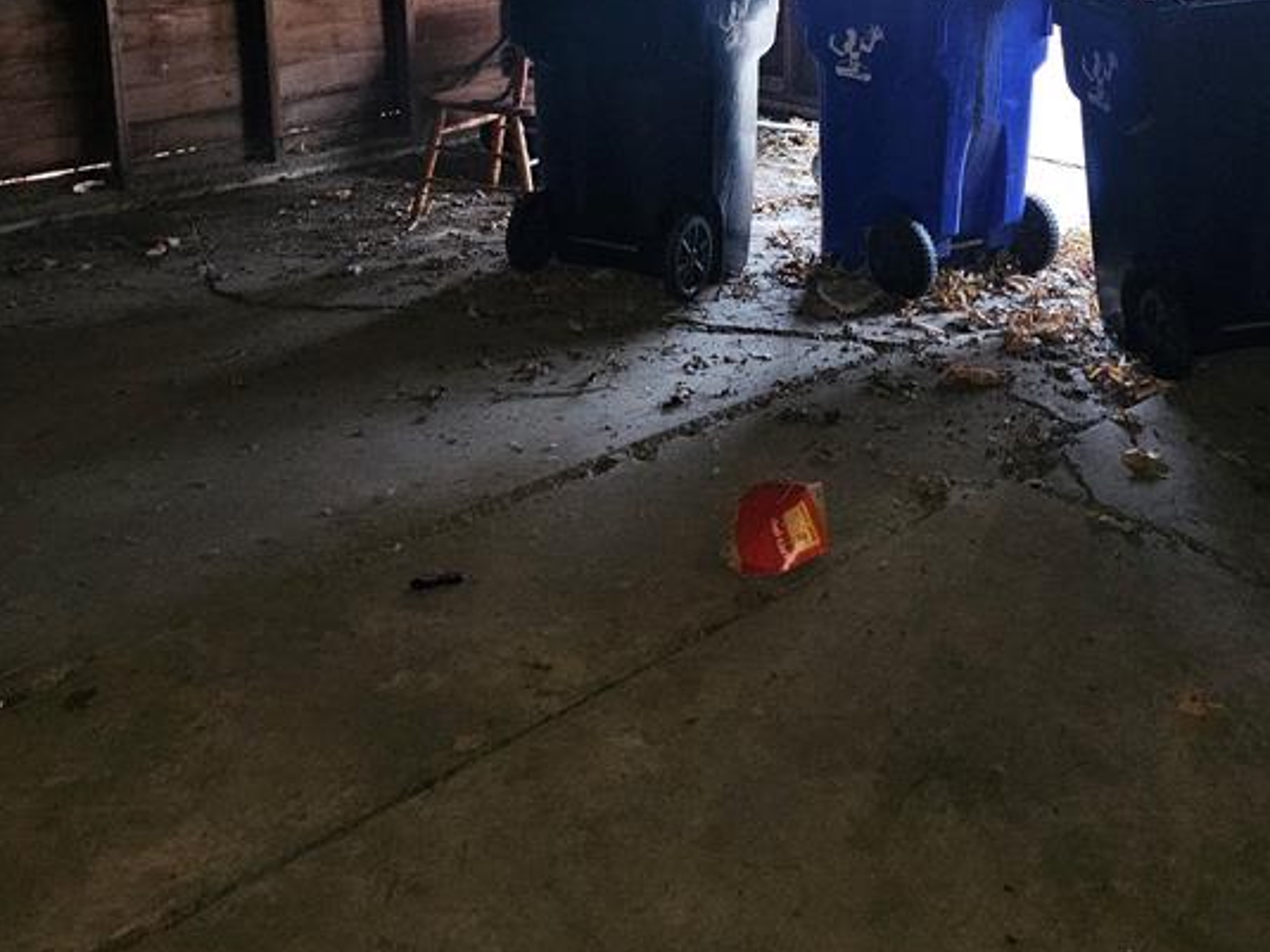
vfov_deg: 31.1
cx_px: 624
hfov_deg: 43.0
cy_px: 62
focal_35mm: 44
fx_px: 1614
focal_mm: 6.3
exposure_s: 1/8
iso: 800
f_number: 1.7
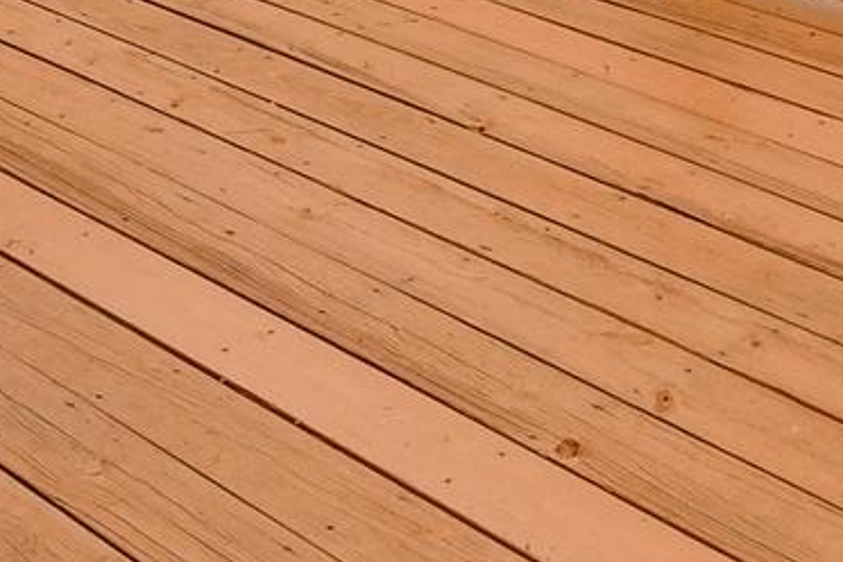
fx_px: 2318
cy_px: -513
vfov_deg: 12.4
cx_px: 854
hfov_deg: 20.0
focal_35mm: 99
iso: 100
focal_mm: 12
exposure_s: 1/250
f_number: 8
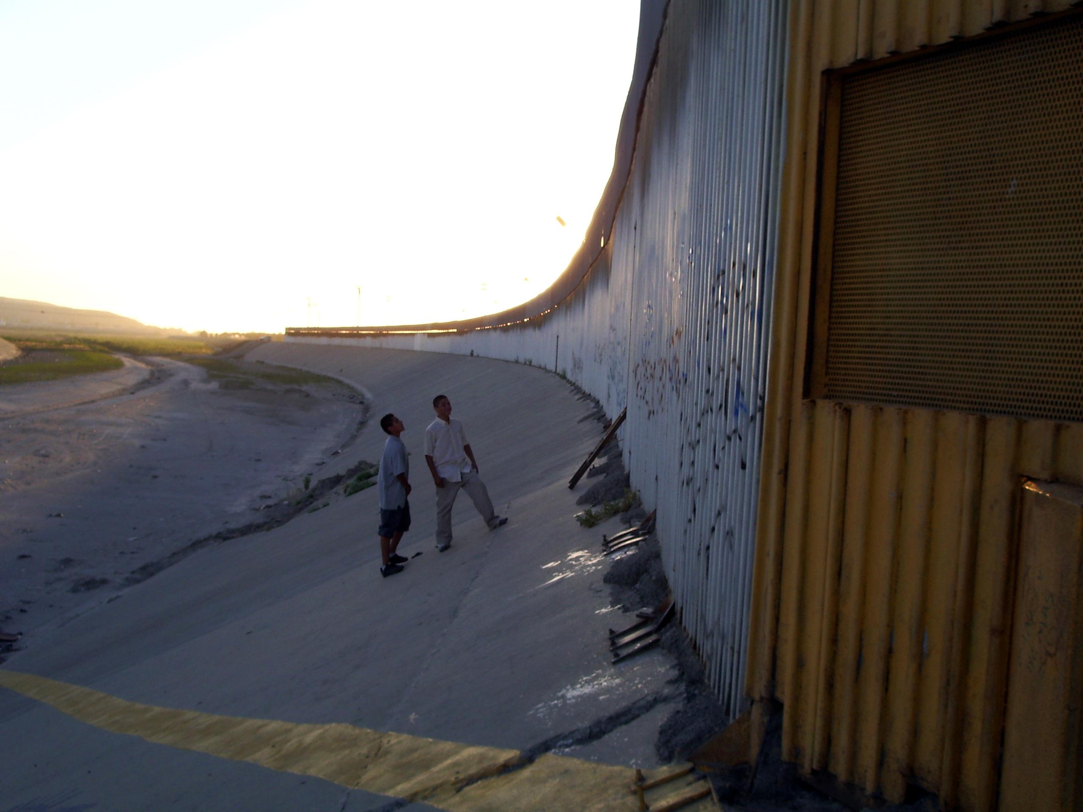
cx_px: 542
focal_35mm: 41
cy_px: 406
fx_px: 1283
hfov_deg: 45.8
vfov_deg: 35.1
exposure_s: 1/125
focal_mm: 6.8
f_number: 4.6
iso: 50
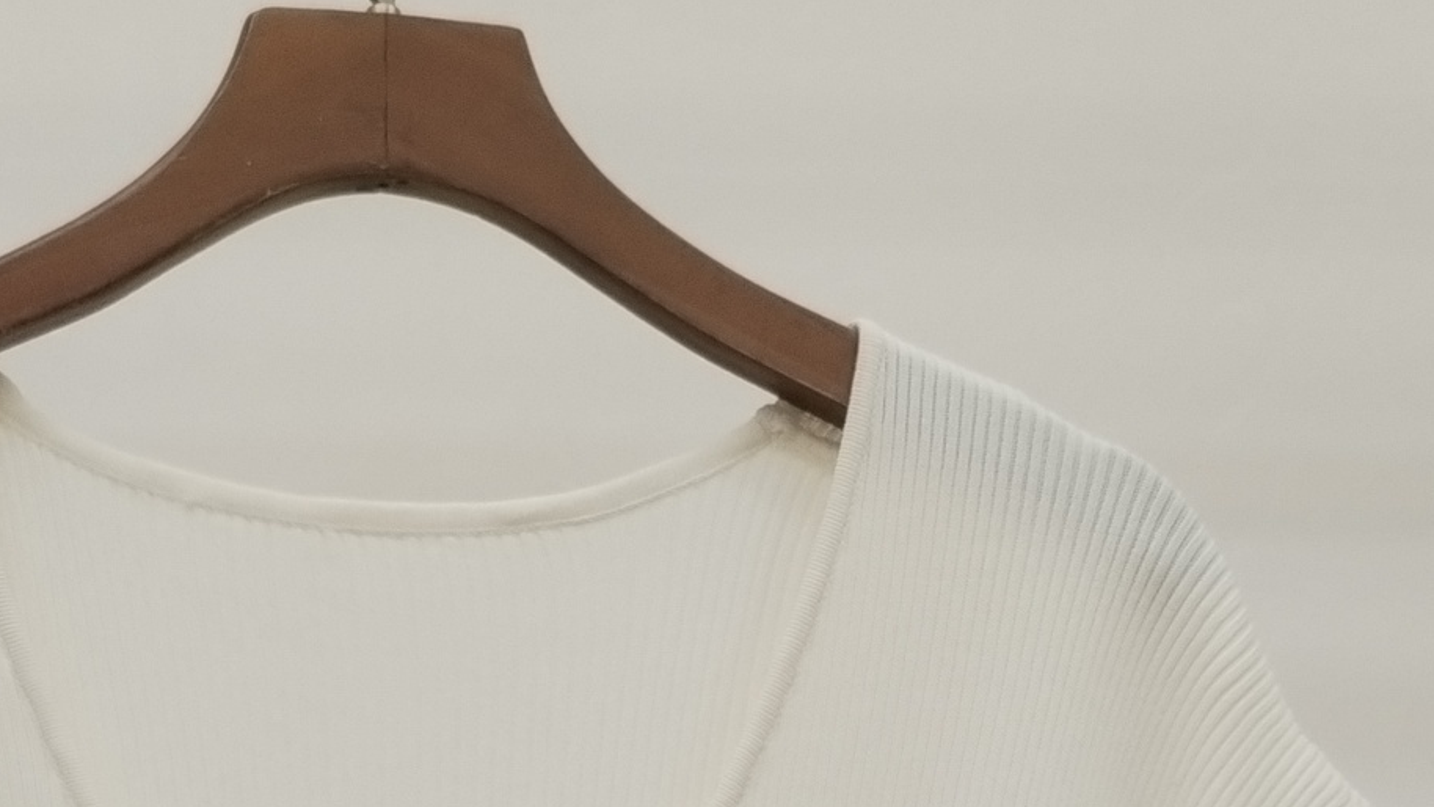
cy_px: 1327
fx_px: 3156
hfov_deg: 25.4
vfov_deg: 13.4
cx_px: 416
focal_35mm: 83
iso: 203
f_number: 1.8
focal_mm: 4.75
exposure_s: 1/120
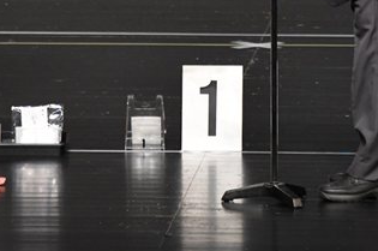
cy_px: -55
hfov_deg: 2.8
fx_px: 7748
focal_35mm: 739
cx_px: 152
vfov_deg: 1.9
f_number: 5.6
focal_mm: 200
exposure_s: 1/400
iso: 2500
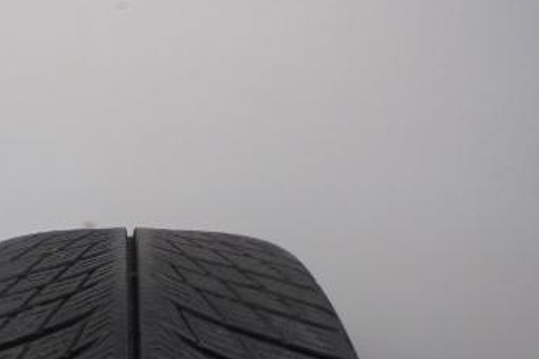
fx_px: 764
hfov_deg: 37.0
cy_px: 284
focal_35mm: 51
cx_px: 81
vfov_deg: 26.0
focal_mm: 4.6
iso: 100
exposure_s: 1/30
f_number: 3.5
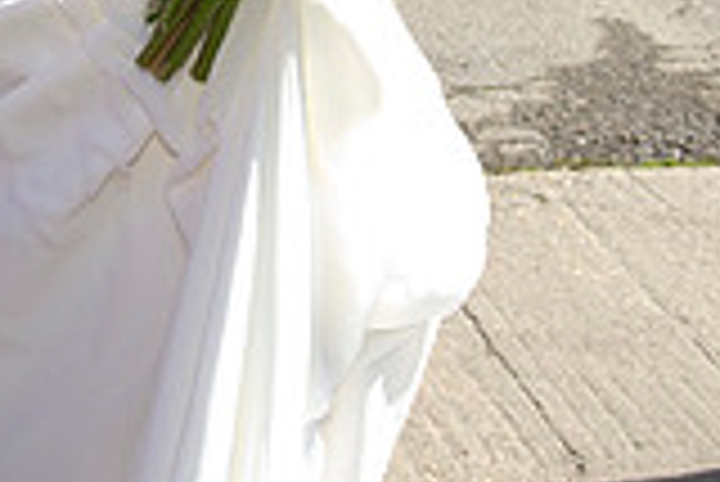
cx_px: 58
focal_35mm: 116
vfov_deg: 11.2
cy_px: -333
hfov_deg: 17.3
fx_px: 2322
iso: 100
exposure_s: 1/100
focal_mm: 32
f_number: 10
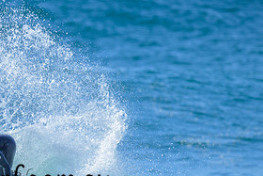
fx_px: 13390
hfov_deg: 1.1
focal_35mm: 1832
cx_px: 36
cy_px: 152
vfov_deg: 0.8
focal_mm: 800
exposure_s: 1/2000
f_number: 6.3
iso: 280
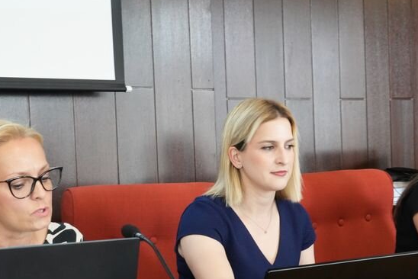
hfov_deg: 28.4
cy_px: 220
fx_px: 825
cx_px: 239
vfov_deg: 19.0
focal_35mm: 71
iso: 4000
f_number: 8
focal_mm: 38
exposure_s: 1/40
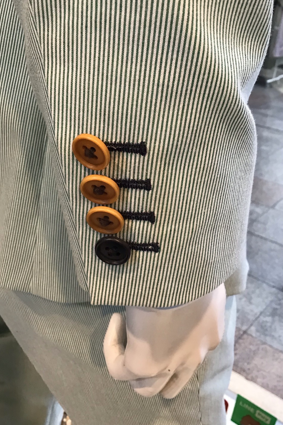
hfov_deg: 35.9
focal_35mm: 37
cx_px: 127
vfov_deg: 51.9
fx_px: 436
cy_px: 201
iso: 80
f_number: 2.4
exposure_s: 1/30
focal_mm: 3.3
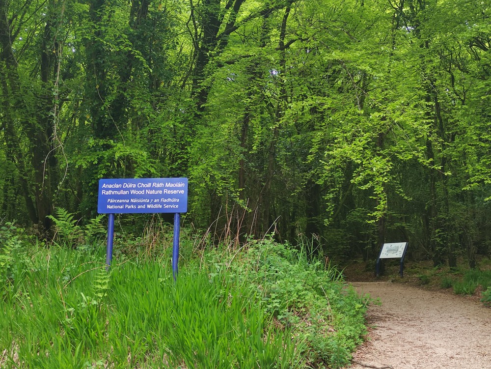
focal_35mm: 25
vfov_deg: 54.9
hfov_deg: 69.4
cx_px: 246
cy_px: 184
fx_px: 355
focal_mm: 5.43
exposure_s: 1/50
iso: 106
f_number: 1.89
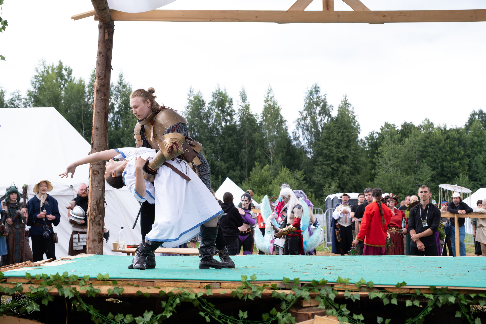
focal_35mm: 56
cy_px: 162
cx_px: 243
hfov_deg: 35.6
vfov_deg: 24.2
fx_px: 756
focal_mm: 37.6
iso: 1000
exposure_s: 1/800
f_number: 4
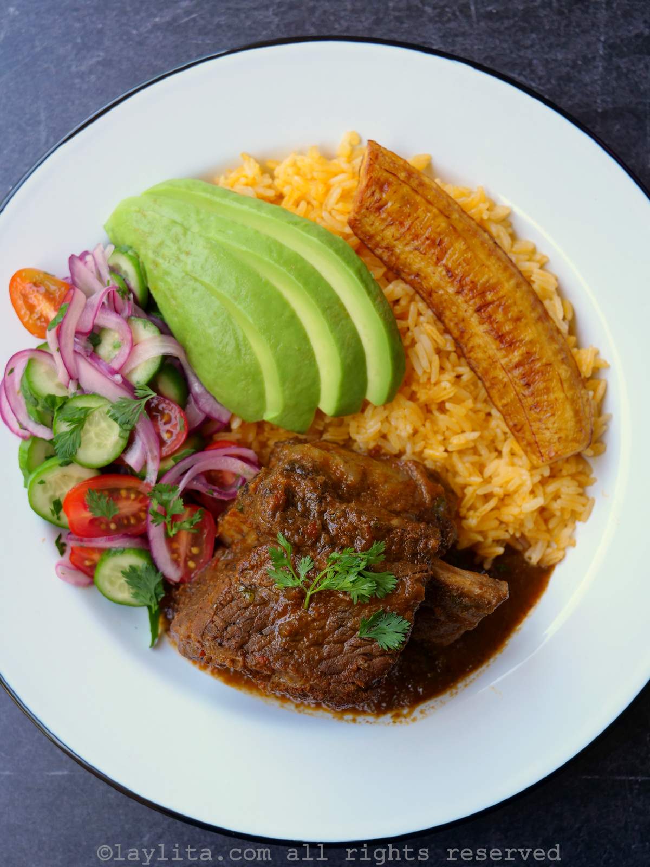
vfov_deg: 39.7
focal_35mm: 48
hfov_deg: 30.3
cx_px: 325
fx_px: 1202
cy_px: 434
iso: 200
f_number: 3.5
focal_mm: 24
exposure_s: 1/100
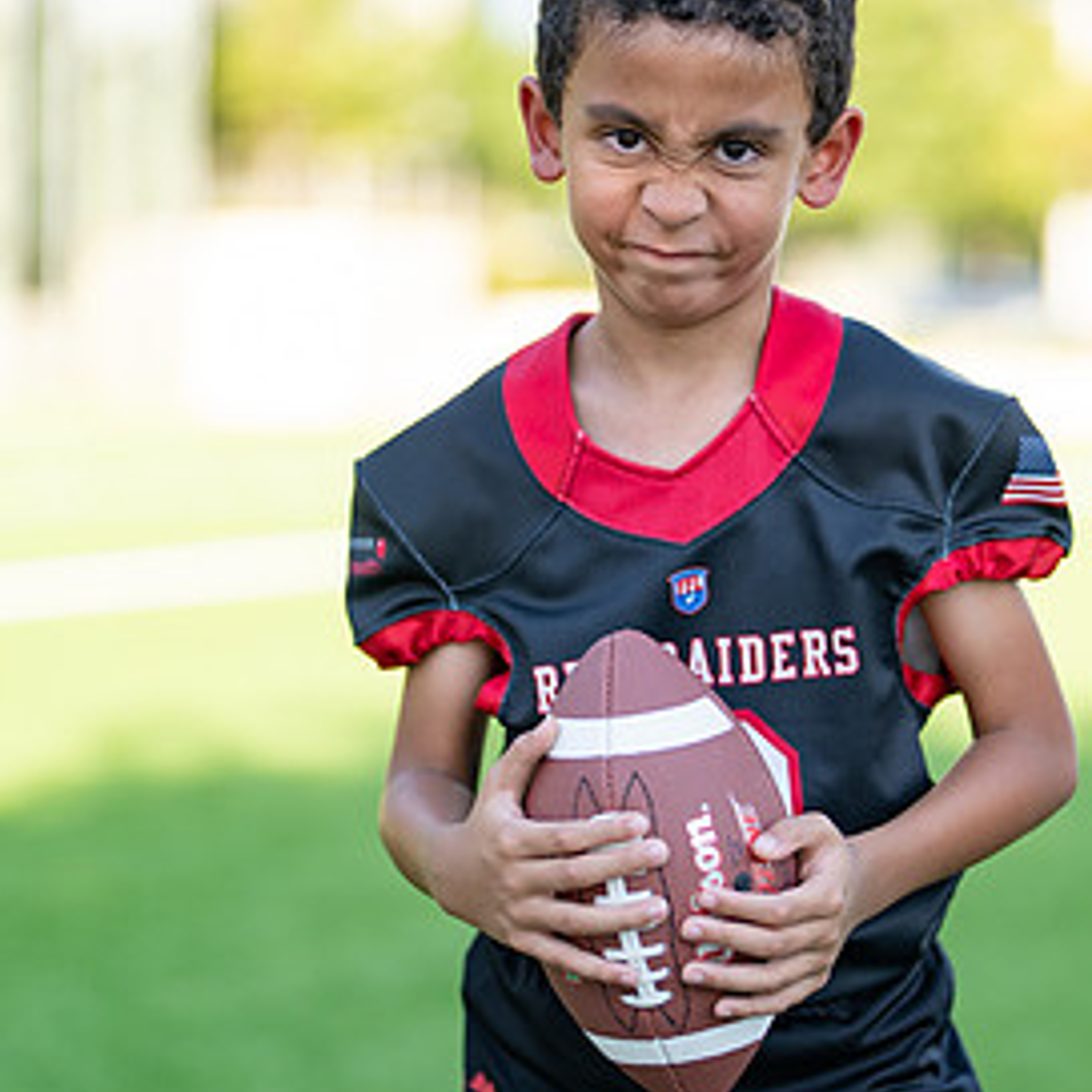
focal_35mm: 110
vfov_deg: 15.8
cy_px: 458
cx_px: 772
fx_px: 3926
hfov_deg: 15.8
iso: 100
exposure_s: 1/1250
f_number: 1.2
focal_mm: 50
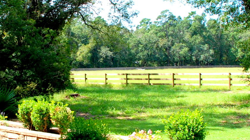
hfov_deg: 32.1
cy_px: 70
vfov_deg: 18.5
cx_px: 83
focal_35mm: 65
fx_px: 431
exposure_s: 1/250
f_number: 7.1
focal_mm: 18
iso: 400
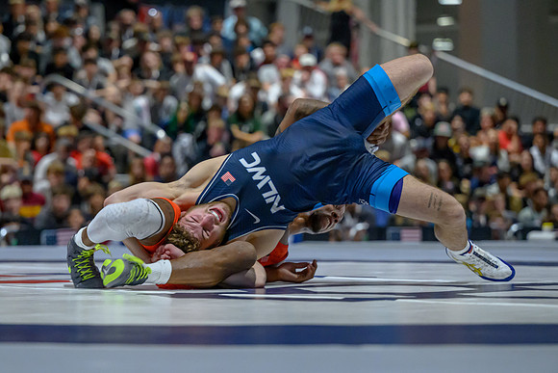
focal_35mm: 168
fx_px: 2600
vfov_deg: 8.2
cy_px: 184
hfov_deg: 12.2
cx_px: 217
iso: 5000
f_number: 2.8
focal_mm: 115
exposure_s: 1/640
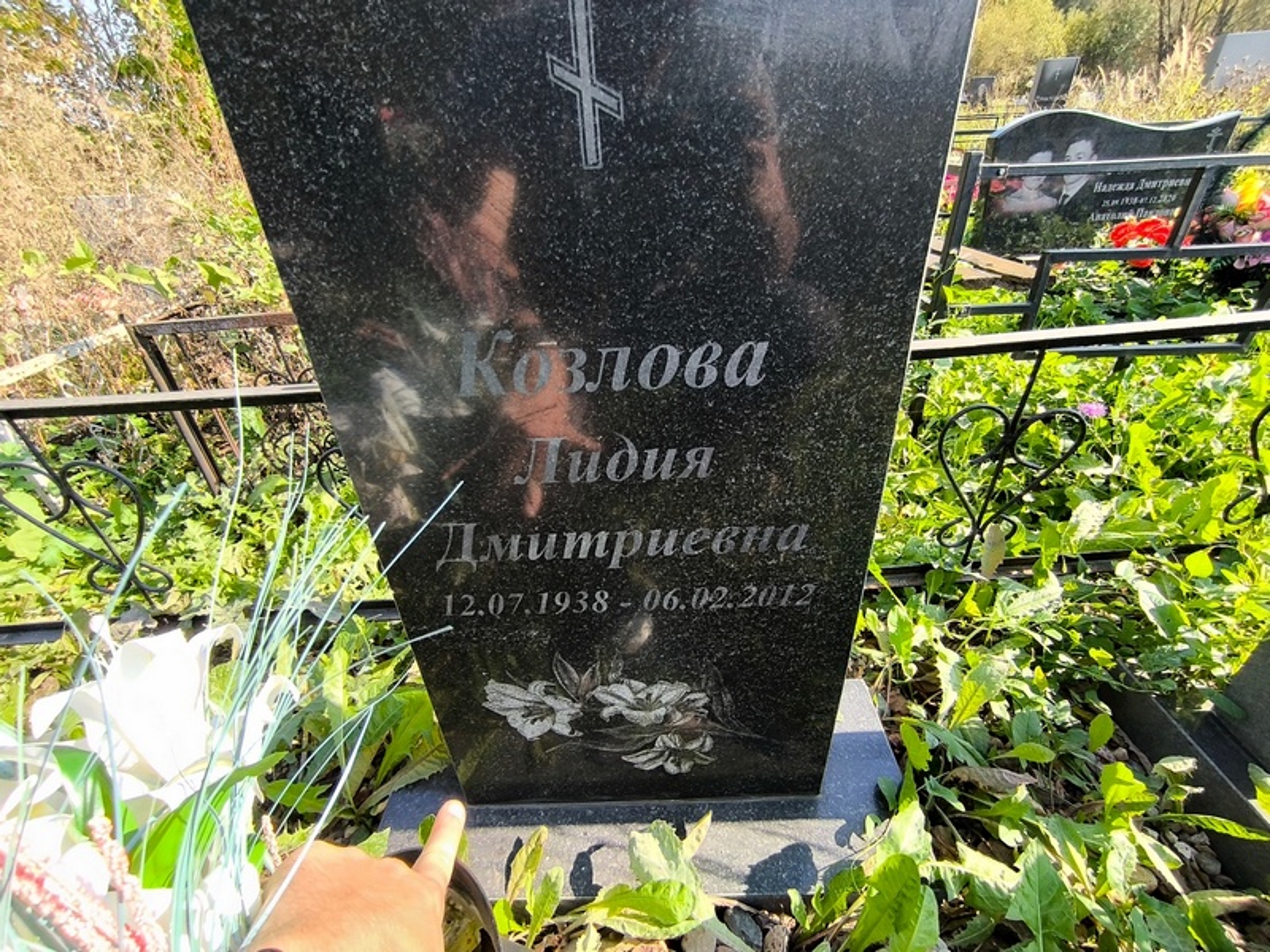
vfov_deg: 78.1
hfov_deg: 94.5
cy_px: 476
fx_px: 587
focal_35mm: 16
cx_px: 635
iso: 50
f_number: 2.2
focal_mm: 1.65
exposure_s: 1/353
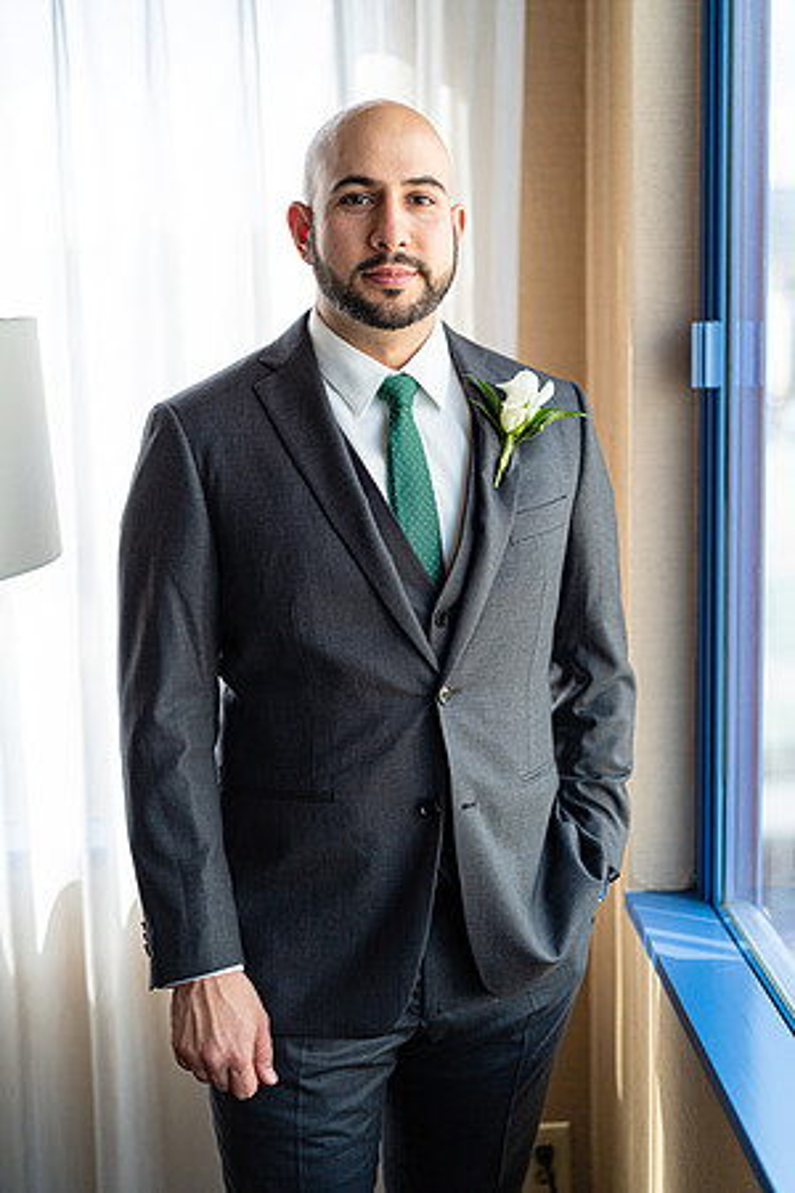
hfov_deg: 27.0
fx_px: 1656
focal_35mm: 50
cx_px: 398
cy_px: 596
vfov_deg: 39.6
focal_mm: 50
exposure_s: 1/1250
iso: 400
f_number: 1.4
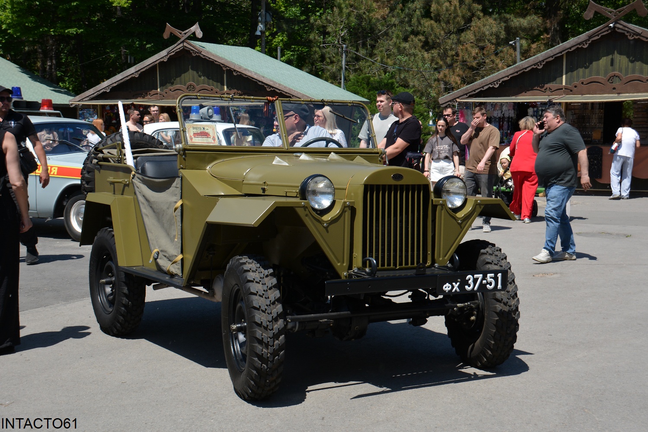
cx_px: 324
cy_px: 216
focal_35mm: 57
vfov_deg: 23.8
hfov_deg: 35.0
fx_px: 1026
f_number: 6.3
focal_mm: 38
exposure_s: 1/1600
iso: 400
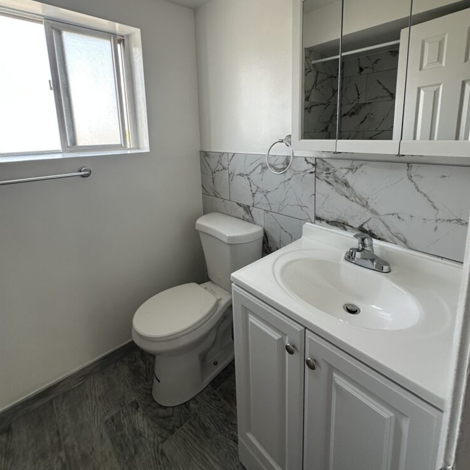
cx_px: 240
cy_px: 177
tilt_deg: -10.7
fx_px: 261
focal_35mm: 17
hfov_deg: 84.0
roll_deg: +1.2
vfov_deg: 82.4
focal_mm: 2.22
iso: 80
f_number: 2.2
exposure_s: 1/99
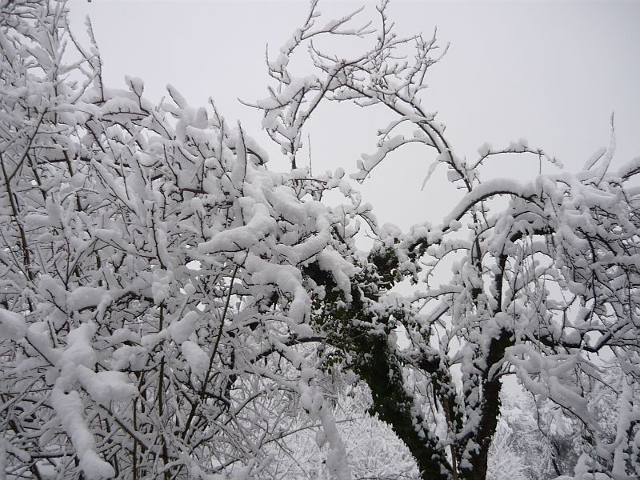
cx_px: 320
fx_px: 610
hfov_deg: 55.4
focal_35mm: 33
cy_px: 240
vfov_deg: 42.9
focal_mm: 5.5
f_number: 2.8
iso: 100
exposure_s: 1/50
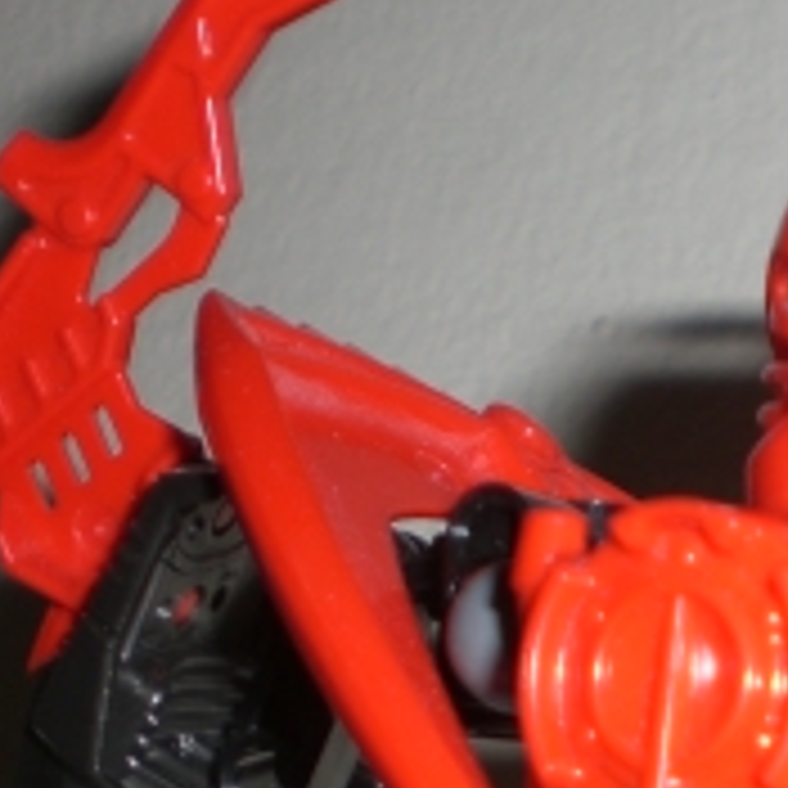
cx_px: 1171
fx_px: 3168
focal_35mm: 123
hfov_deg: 13.4
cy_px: 896
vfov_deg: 13.8
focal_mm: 6.3
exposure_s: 1/60
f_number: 3.1
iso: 50
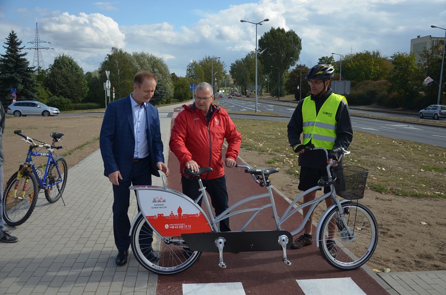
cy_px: 148
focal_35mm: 33
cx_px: 223
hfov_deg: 57.3
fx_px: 408
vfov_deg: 39.8
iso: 200
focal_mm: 22
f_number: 3.8
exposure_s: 1/2000
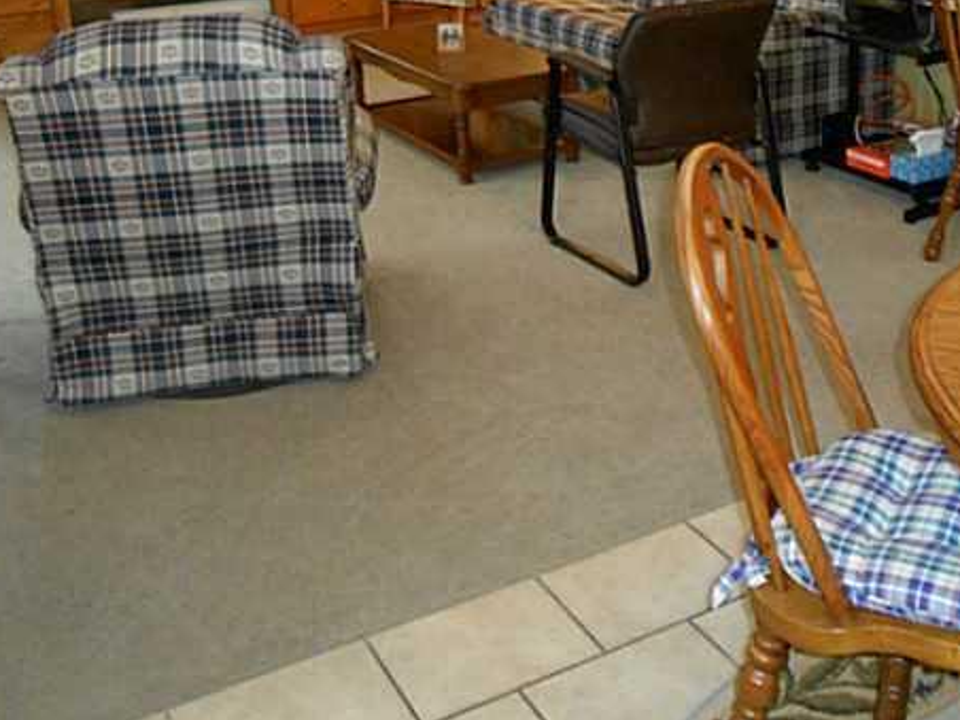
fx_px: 1276
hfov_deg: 40.9
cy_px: 106
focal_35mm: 46
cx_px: 618
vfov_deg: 30.5
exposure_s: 1/25
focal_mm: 4.6
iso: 500
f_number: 3.5
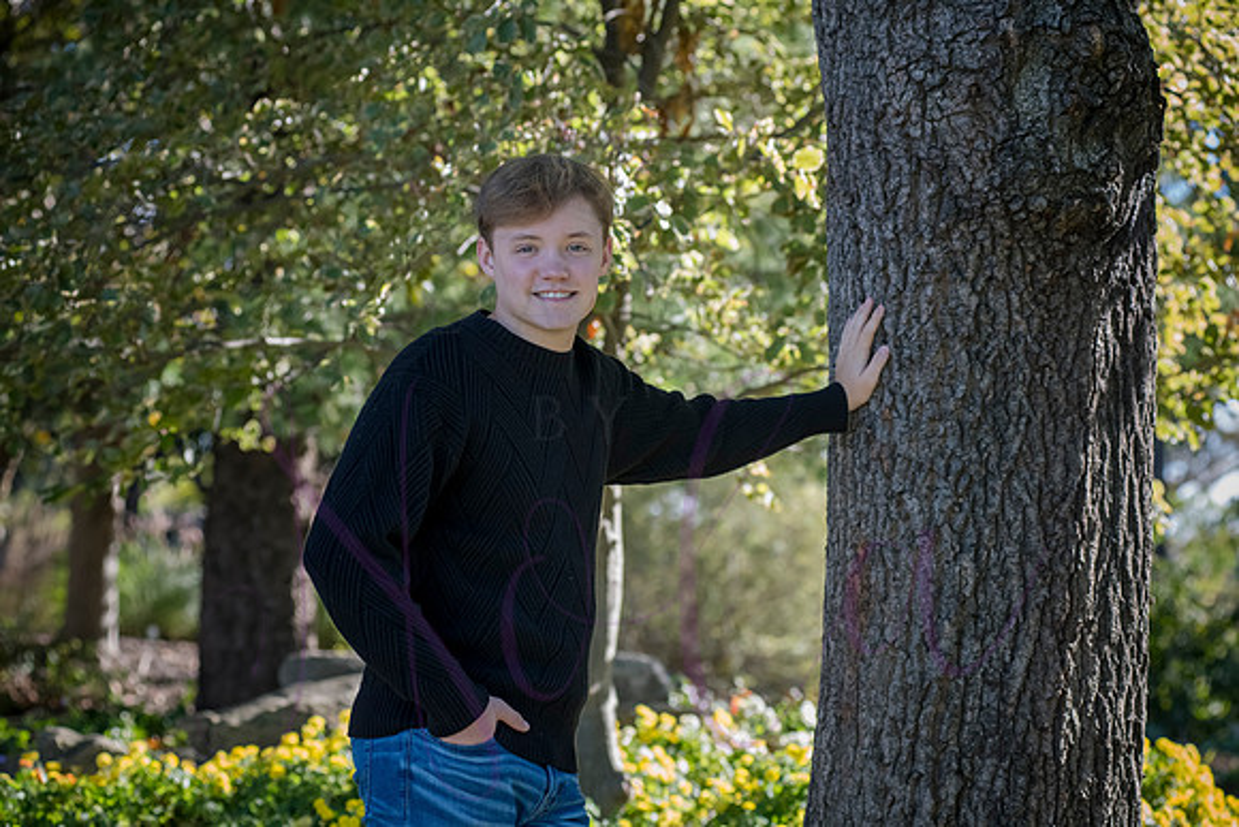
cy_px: 414
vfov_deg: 14.9
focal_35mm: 92
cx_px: 620
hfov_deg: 22.1
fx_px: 3167
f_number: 5
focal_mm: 92
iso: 800
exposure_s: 1/800
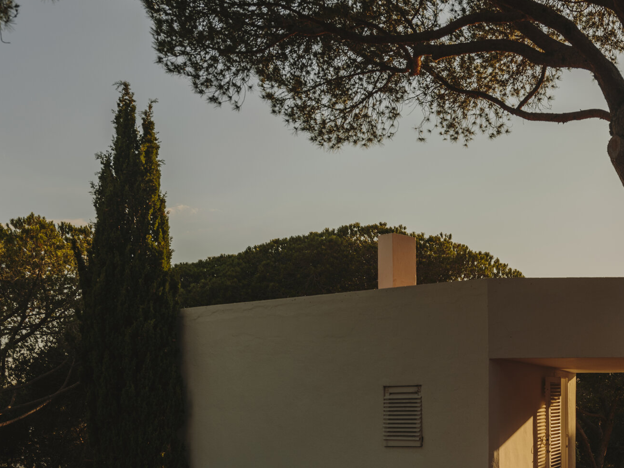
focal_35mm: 47
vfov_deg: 30.0
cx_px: 476
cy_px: 389
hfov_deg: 39.2
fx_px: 847
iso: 200
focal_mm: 34.4
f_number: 8
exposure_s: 1/250
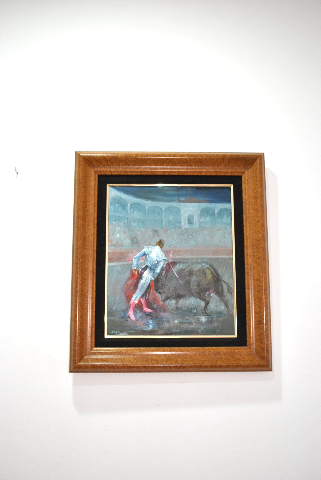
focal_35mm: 33
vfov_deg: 57.2
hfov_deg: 40.1
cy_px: 240
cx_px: 160
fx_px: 440
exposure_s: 1/25
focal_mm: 22
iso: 200
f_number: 4
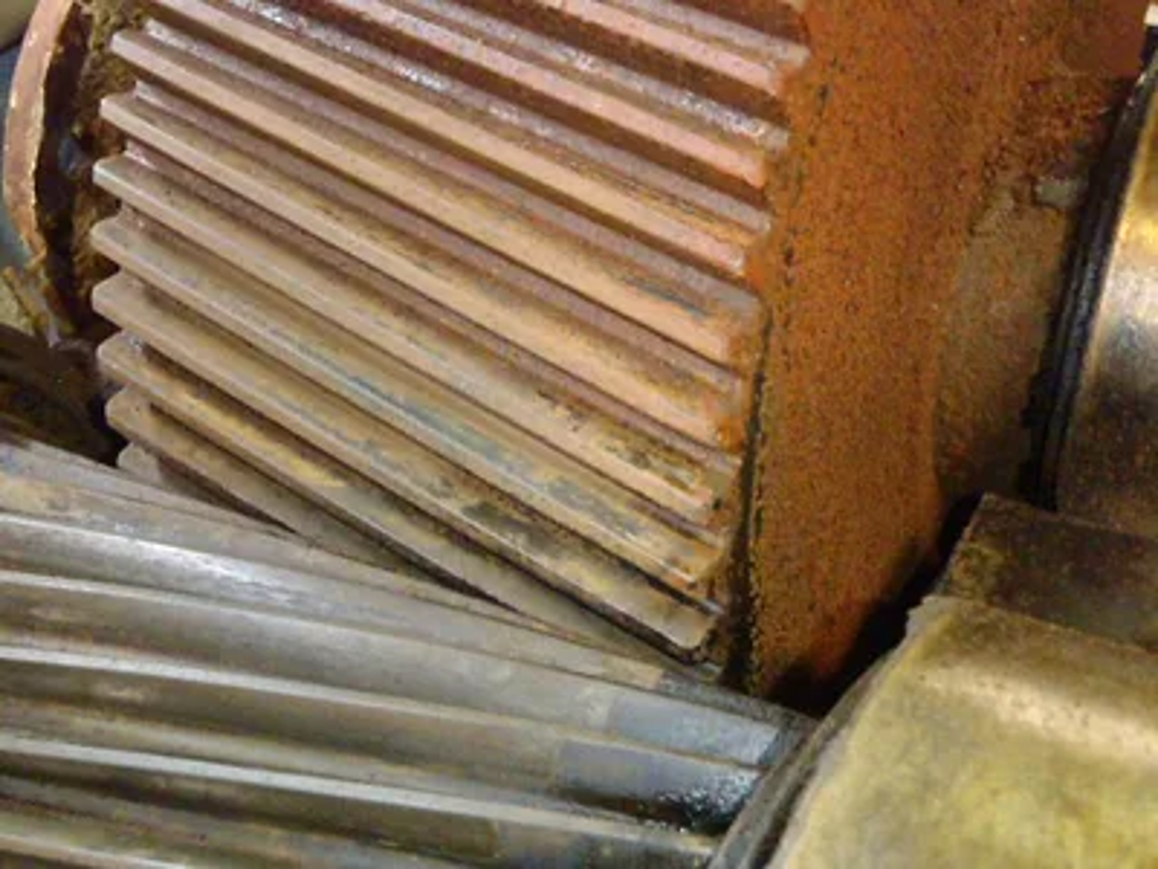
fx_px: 1238
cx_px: 579
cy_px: 434
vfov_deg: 38.7
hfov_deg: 50.1
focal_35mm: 37
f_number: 4.7
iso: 2500
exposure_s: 1/20
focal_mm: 6.64
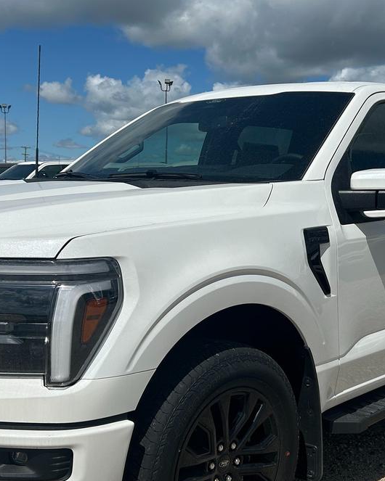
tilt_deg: -6.6
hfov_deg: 30.7
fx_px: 698
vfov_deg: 38.0
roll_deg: -0.9
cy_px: 266
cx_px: 238
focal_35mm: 49
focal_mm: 5.7
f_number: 1.5
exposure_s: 1/11364
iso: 50
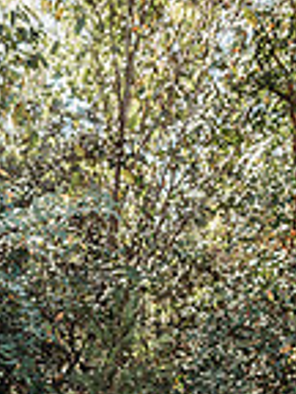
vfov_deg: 22.7
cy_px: 569
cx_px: -30
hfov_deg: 19.6
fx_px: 821
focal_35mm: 72
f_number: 2.8
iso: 125
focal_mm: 24
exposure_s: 1/400
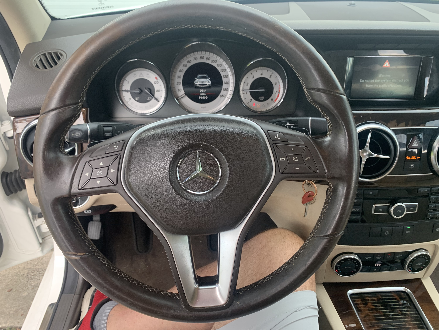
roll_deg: -1.2
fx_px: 330
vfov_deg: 53.1
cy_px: 165
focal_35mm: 26
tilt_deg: -32.5
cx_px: 220
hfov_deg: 67.3
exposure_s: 1/121
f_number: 1.8
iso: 80
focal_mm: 4.25
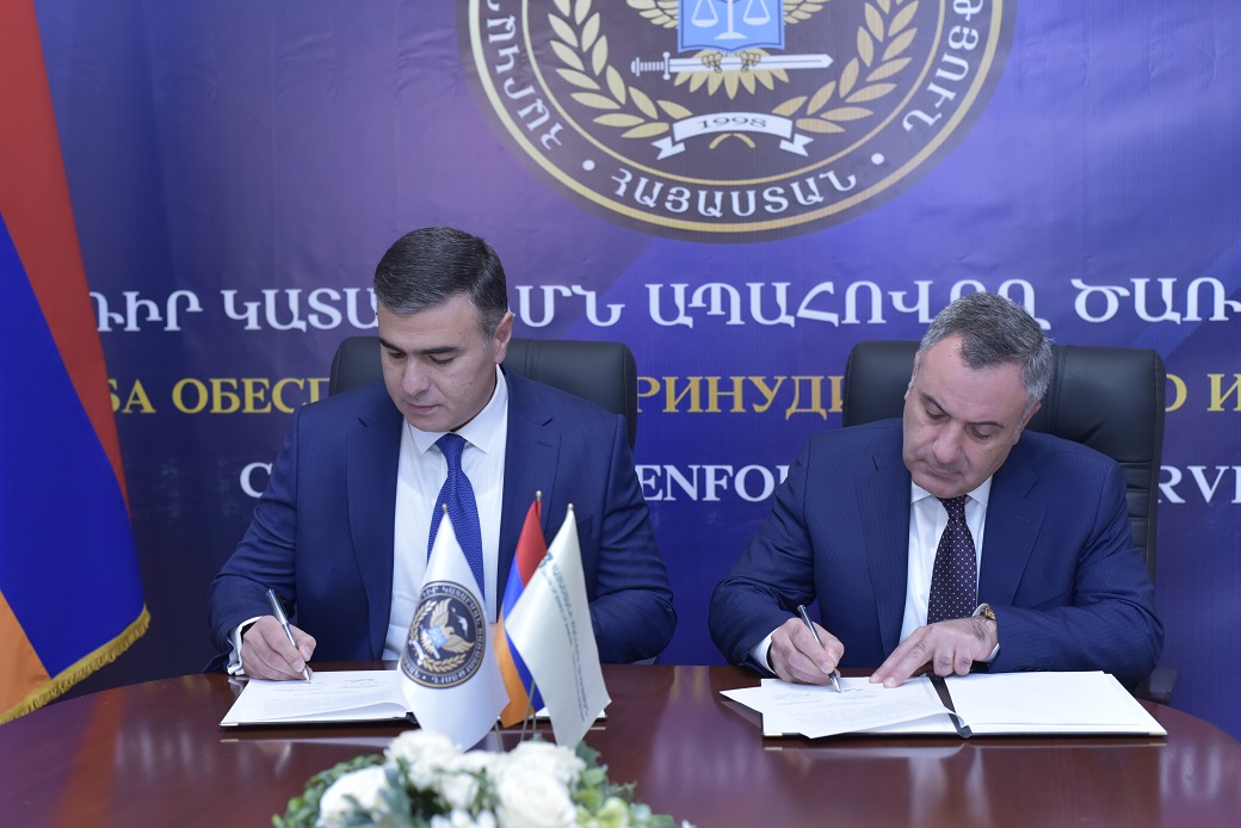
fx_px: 1724
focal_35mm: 50
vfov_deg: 27.0
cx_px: 620
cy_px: 414
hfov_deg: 39.6
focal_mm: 50
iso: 2000
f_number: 4
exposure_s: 1/125
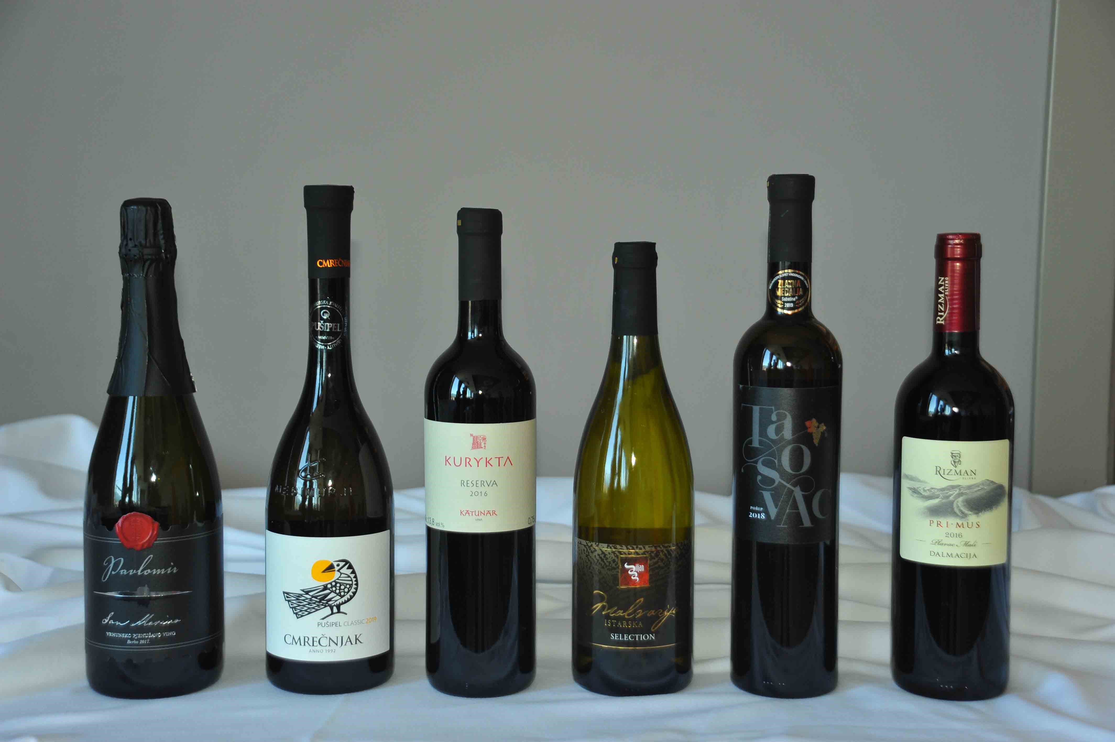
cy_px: 371
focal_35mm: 52
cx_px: 558
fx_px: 1609
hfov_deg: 38.2
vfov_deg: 26.0
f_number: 5.6
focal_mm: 52
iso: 1250
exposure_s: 1/100
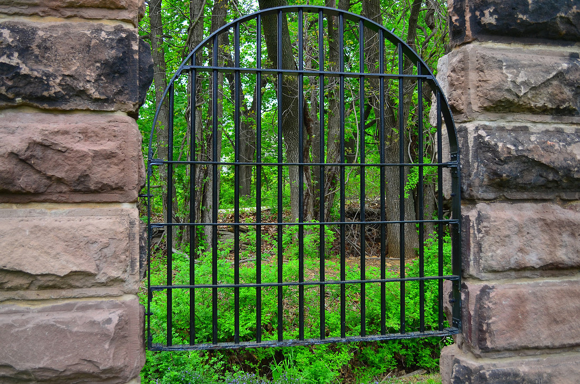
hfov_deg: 53.2
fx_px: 579
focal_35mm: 36
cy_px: 192
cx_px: 290
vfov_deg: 36.7
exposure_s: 1/30
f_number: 4
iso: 360
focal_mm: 24
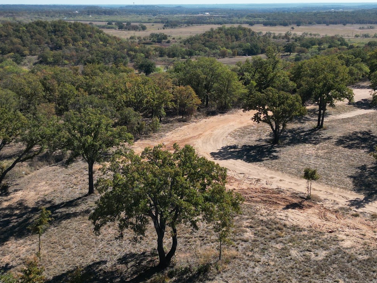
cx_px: 174
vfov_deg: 29.1
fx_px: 544
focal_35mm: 50
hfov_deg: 38.2
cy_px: 120
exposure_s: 1/4000
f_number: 1.7
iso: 150
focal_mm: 6.72
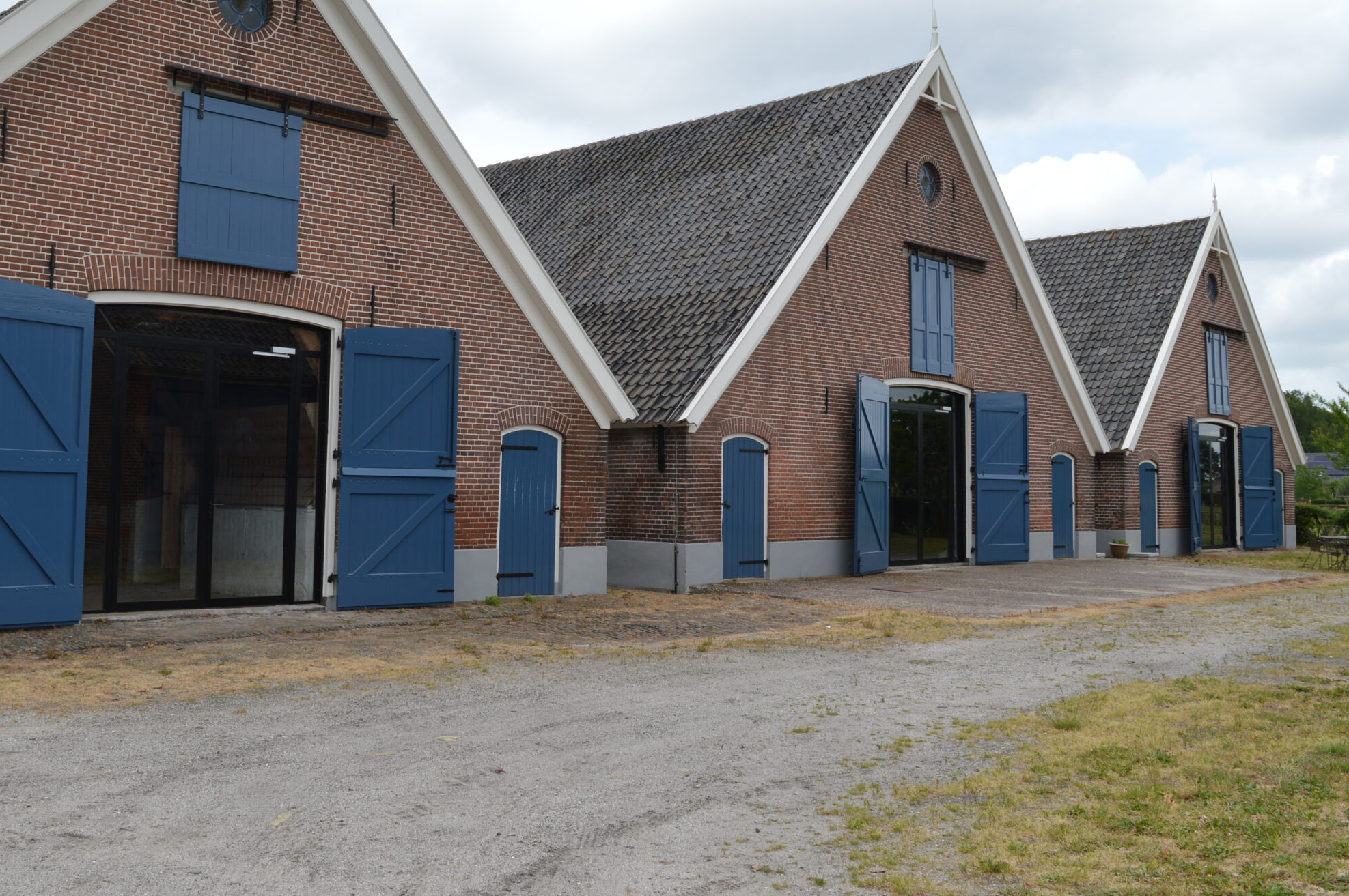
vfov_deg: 37.6
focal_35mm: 35
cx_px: 593
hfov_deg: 54.3
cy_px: 357
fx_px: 1310
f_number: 8
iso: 100
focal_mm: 18
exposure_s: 1/200
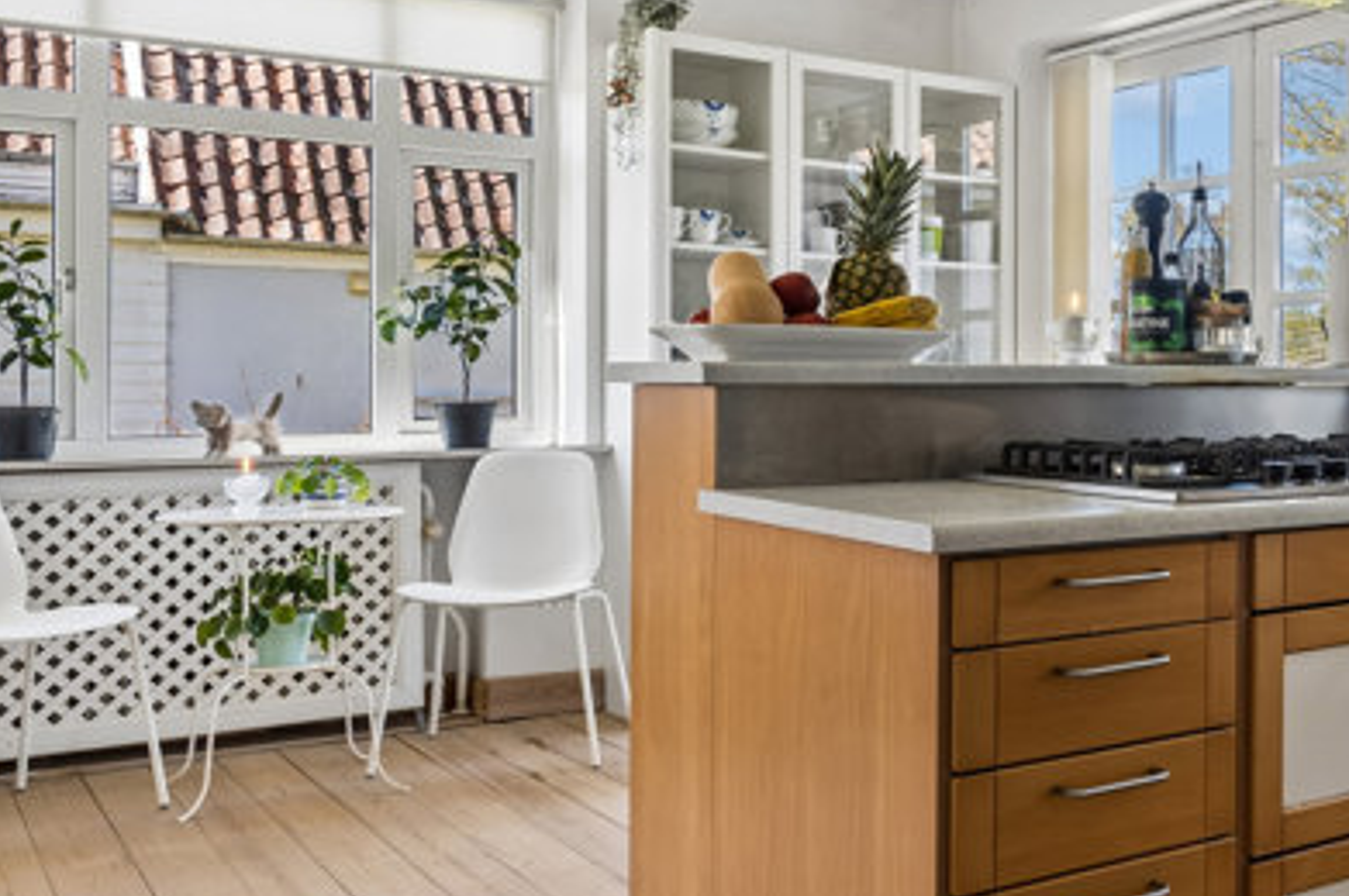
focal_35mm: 45
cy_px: 377
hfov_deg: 39.5
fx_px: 1667
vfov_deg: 30.1
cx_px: 1308
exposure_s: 1/25
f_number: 8
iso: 200
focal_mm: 14.5
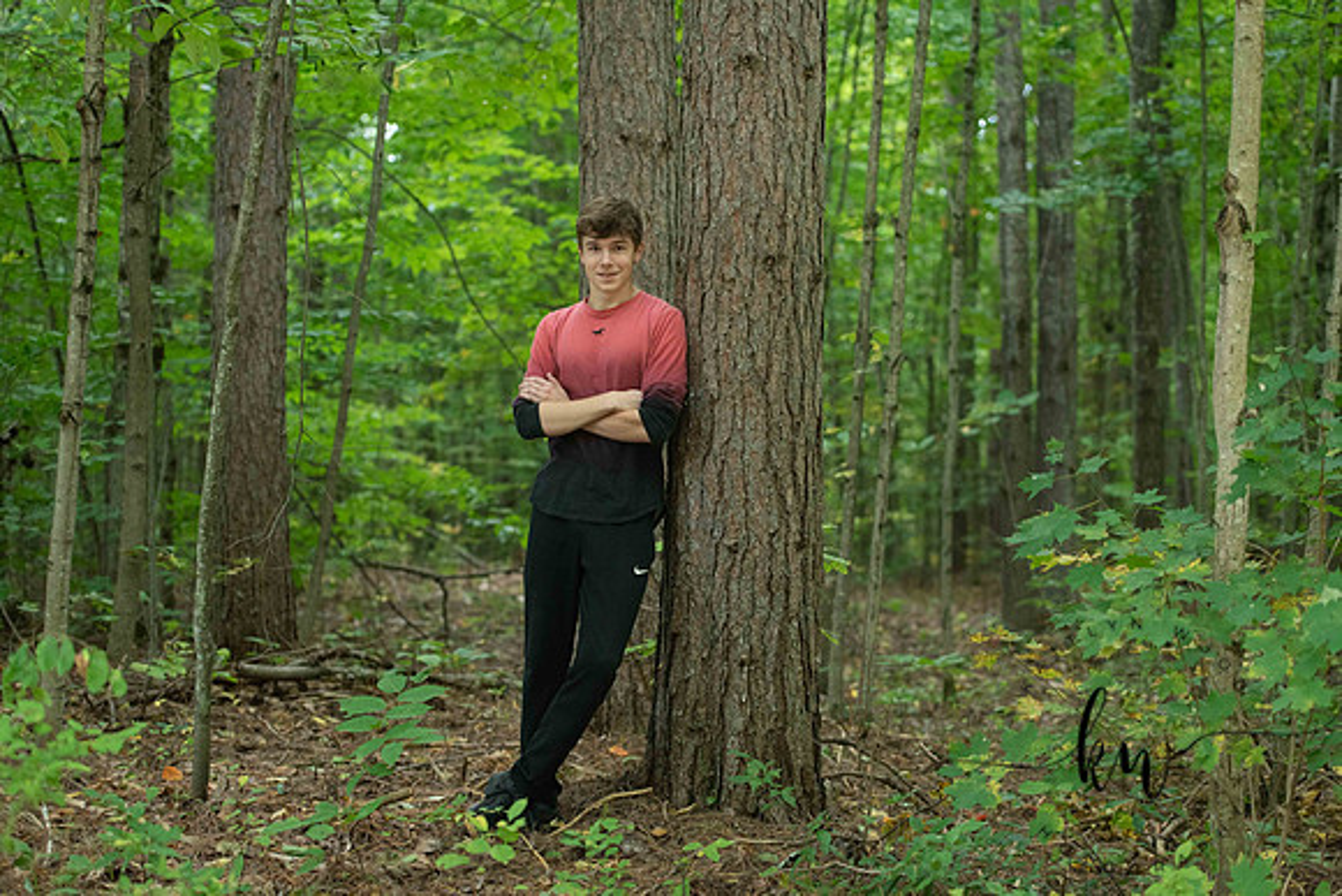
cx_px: 671
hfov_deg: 28.8
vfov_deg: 19.5
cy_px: 448
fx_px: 2610
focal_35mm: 70
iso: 800
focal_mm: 70
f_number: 2.8
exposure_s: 1/200
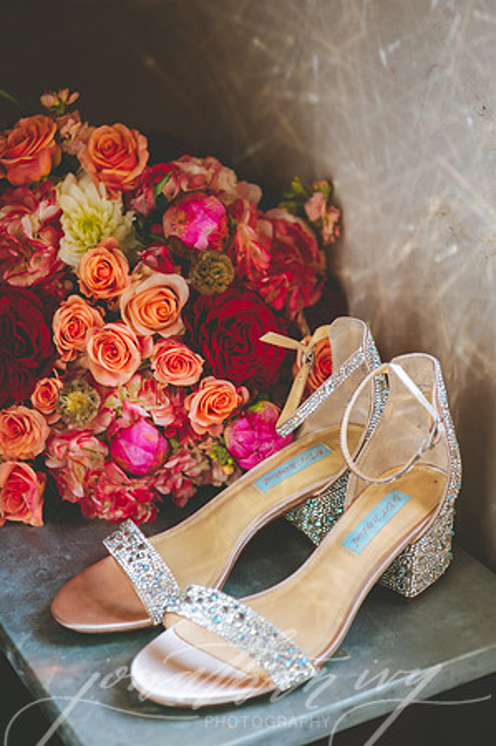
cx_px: 248
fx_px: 1450
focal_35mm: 70
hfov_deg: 19.4
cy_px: 373
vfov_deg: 28.9
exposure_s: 1/640
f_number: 2.8
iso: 3200
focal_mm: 70
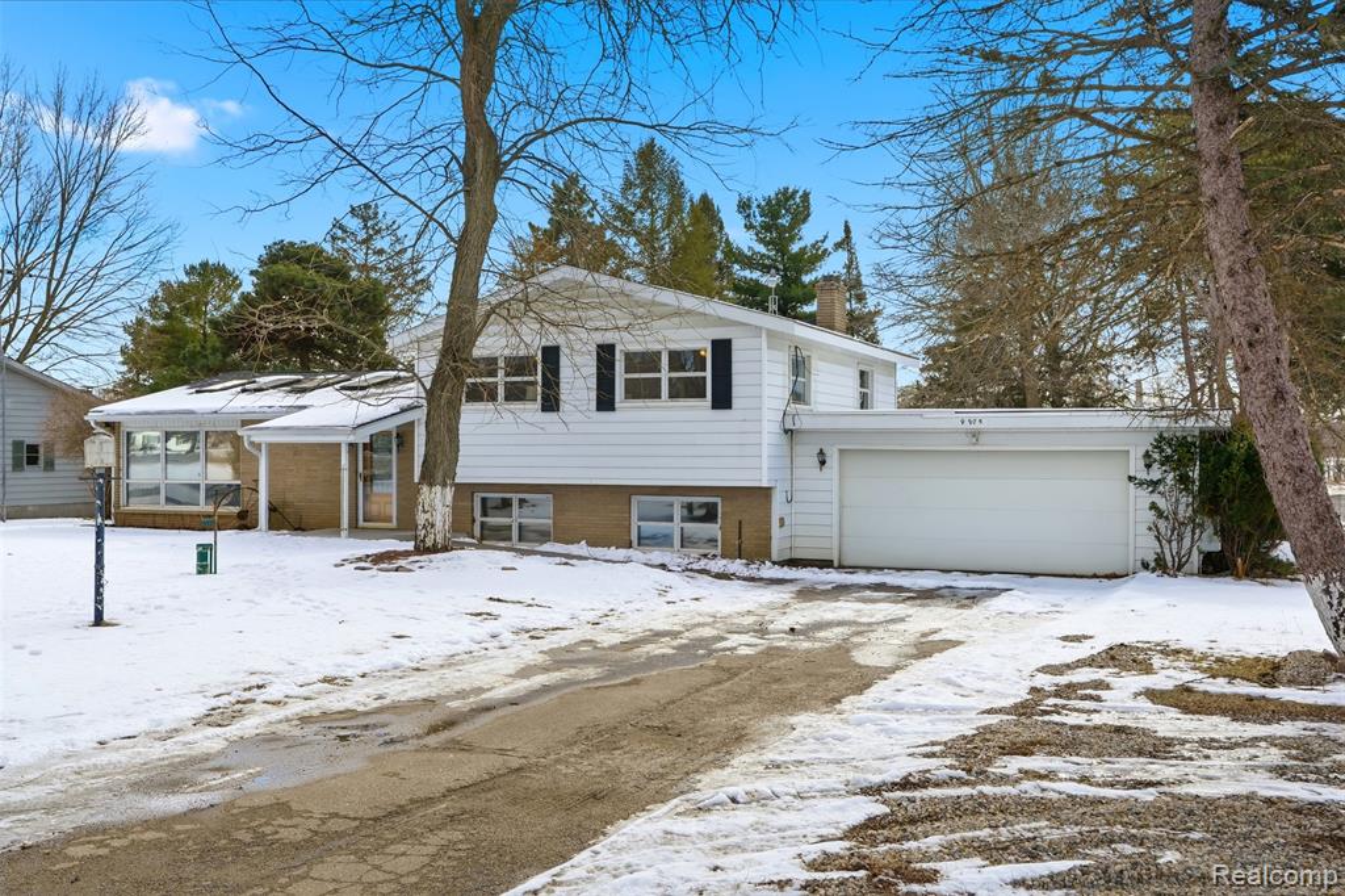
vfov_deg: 39.9
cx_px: 672
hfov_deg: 57.2
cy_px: 448
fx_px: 1232
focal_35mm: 33
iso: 400
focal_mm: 33
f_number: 8
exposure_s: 1/8000
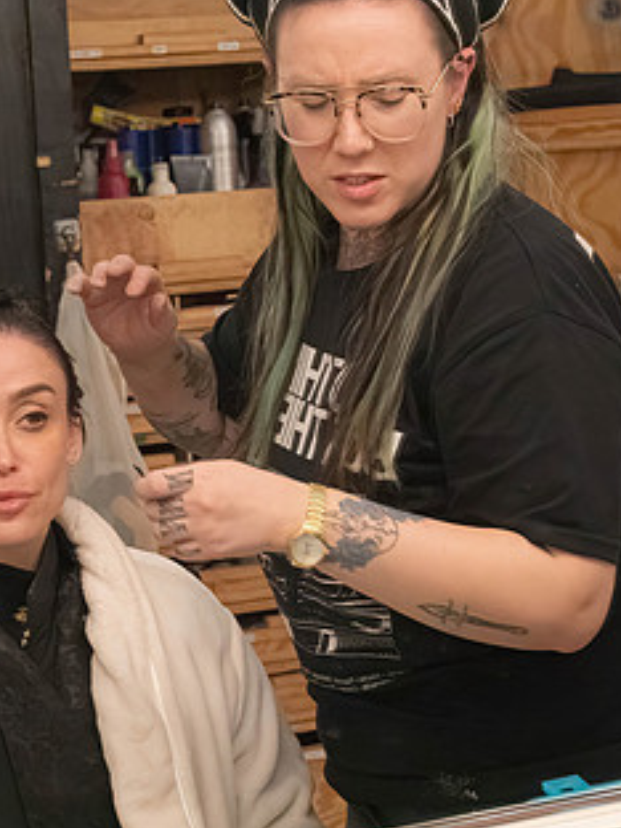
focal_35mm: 125
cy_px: 352
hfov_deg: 11.9
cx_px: 281
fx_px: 2990
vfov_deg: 15.8
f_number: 9
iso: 16000
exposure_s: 1/500
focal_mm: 70
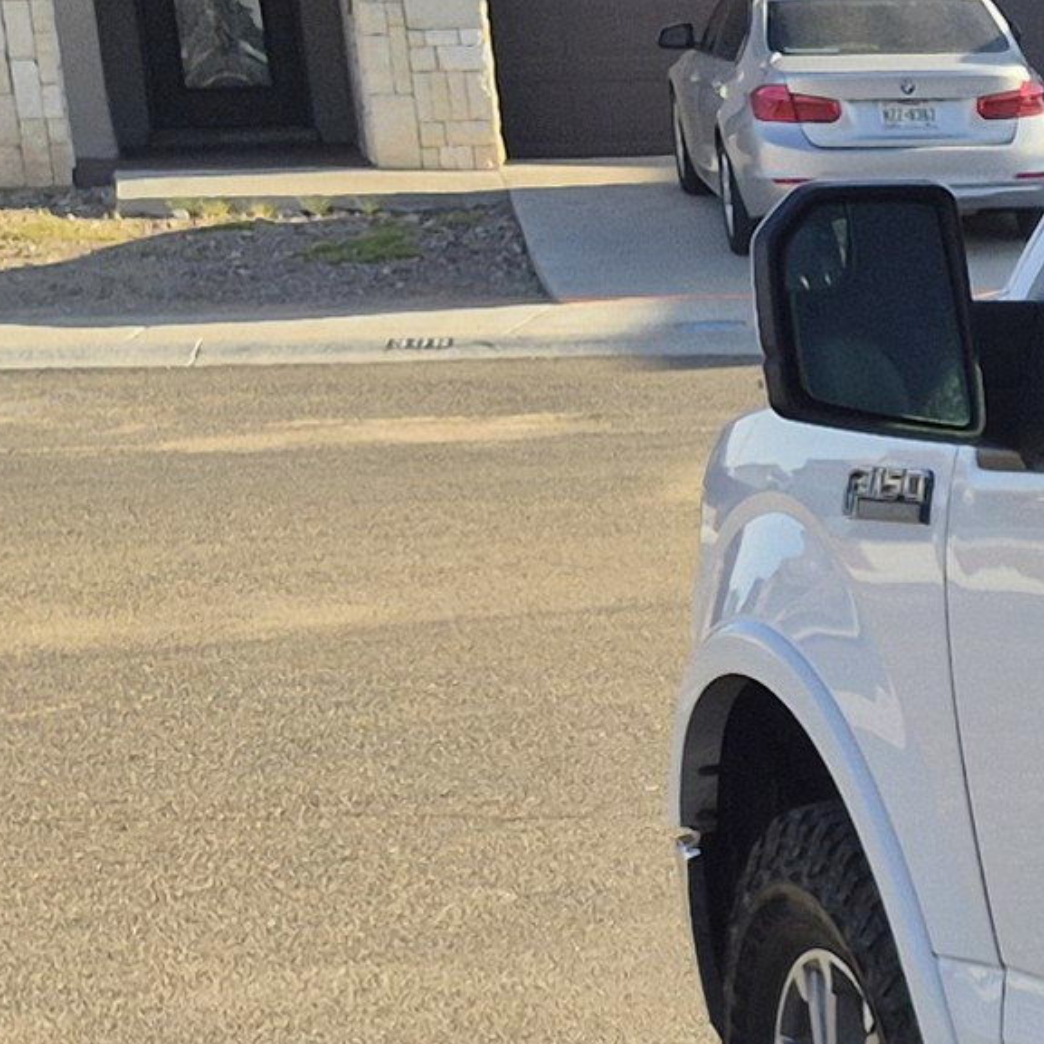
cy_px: 1397
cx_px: 2434
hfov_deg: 10.7
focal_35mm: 141
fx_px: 4811
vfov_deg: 12.0
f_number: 1.8
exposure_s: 1/1292
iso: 25
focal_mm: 5.4
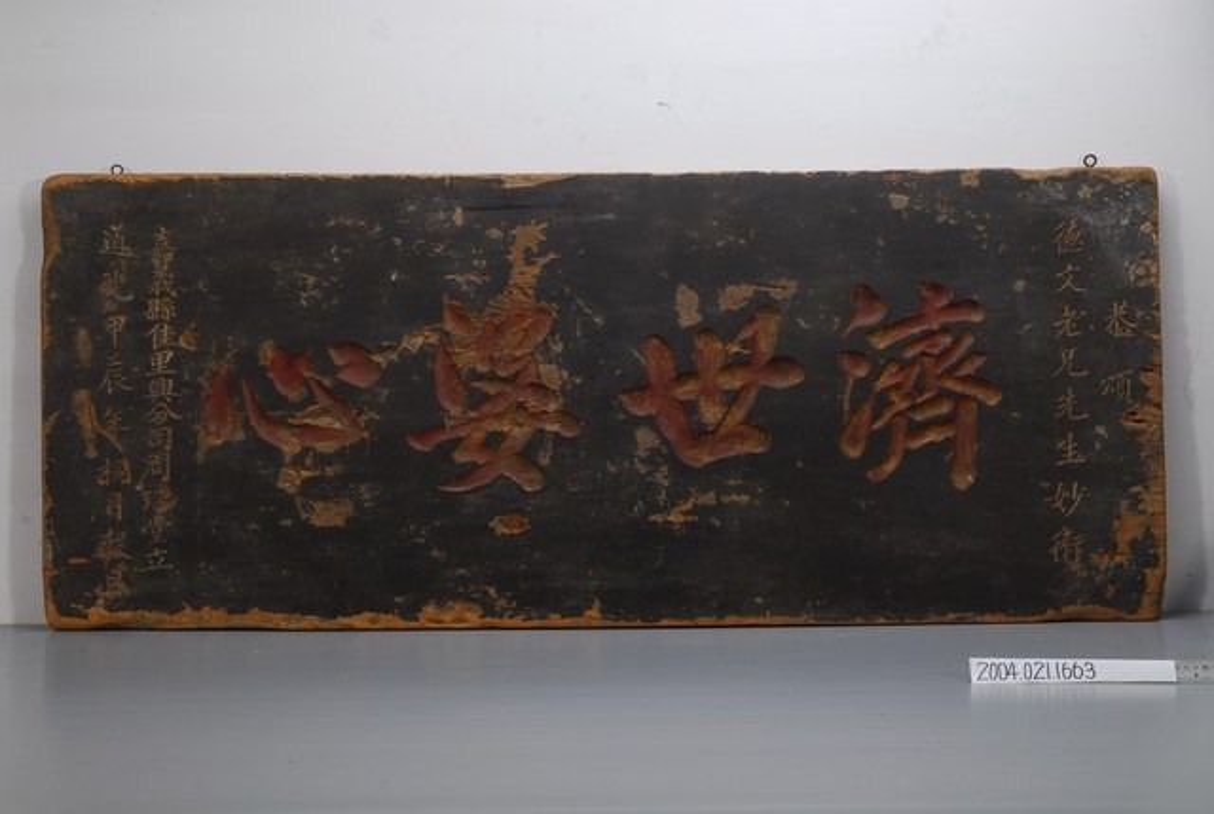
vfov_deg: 20.7
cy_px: 407
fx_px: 2229
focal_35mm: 66
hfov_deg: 30.5
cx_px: 607
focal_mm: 44
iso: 100
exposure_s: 1/50
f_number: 16
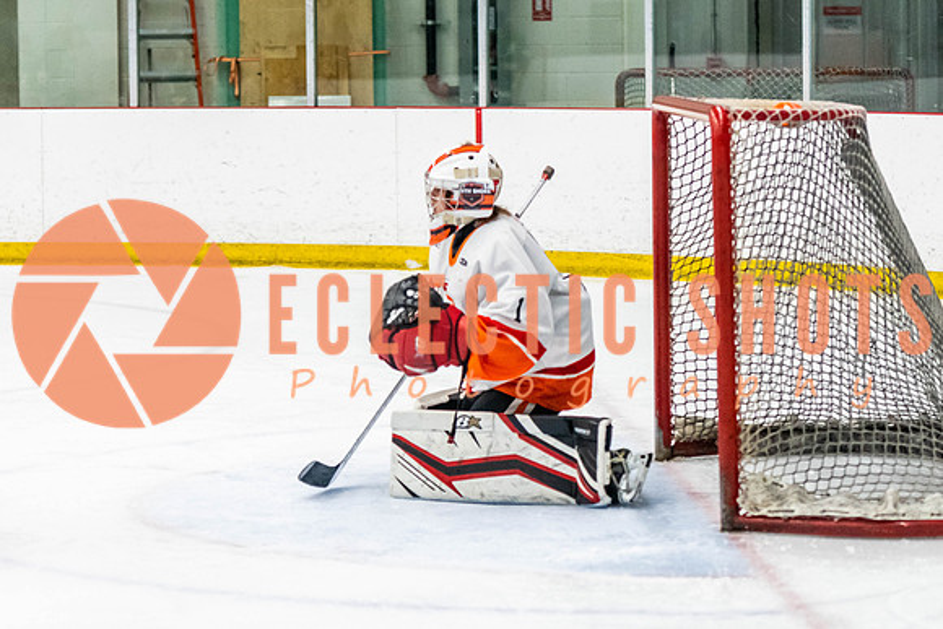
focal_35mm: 152
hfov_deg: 13.5
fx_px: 3992
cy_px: 262
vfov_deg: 9.0
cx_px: 495
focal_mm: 90
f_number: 2.8
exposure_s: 1/640
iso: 2500
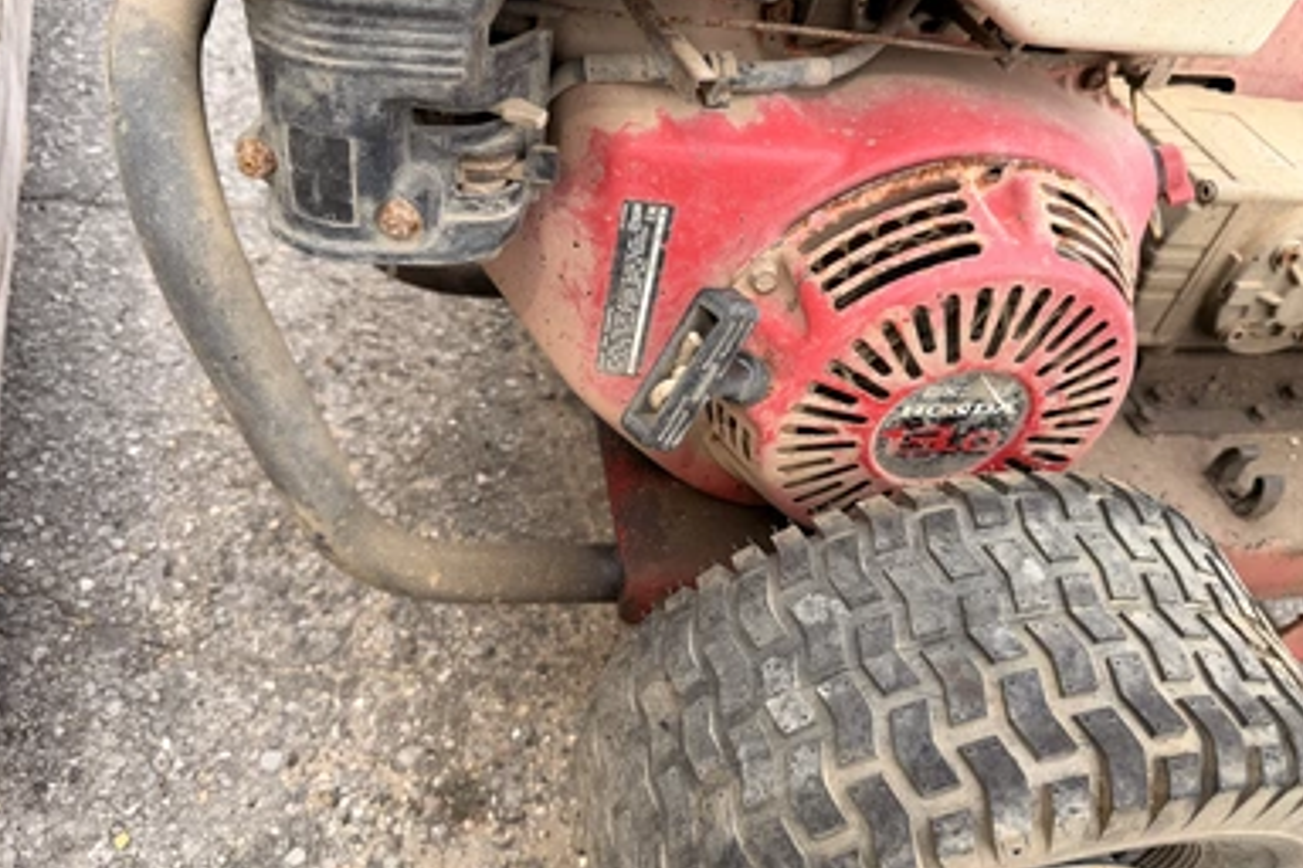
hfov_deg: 69.4
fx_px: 941
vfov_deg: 49.6
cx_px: 658
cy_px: 431
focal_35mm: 26
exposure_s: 1/967
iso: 80
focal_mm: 6.76
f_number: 1.78
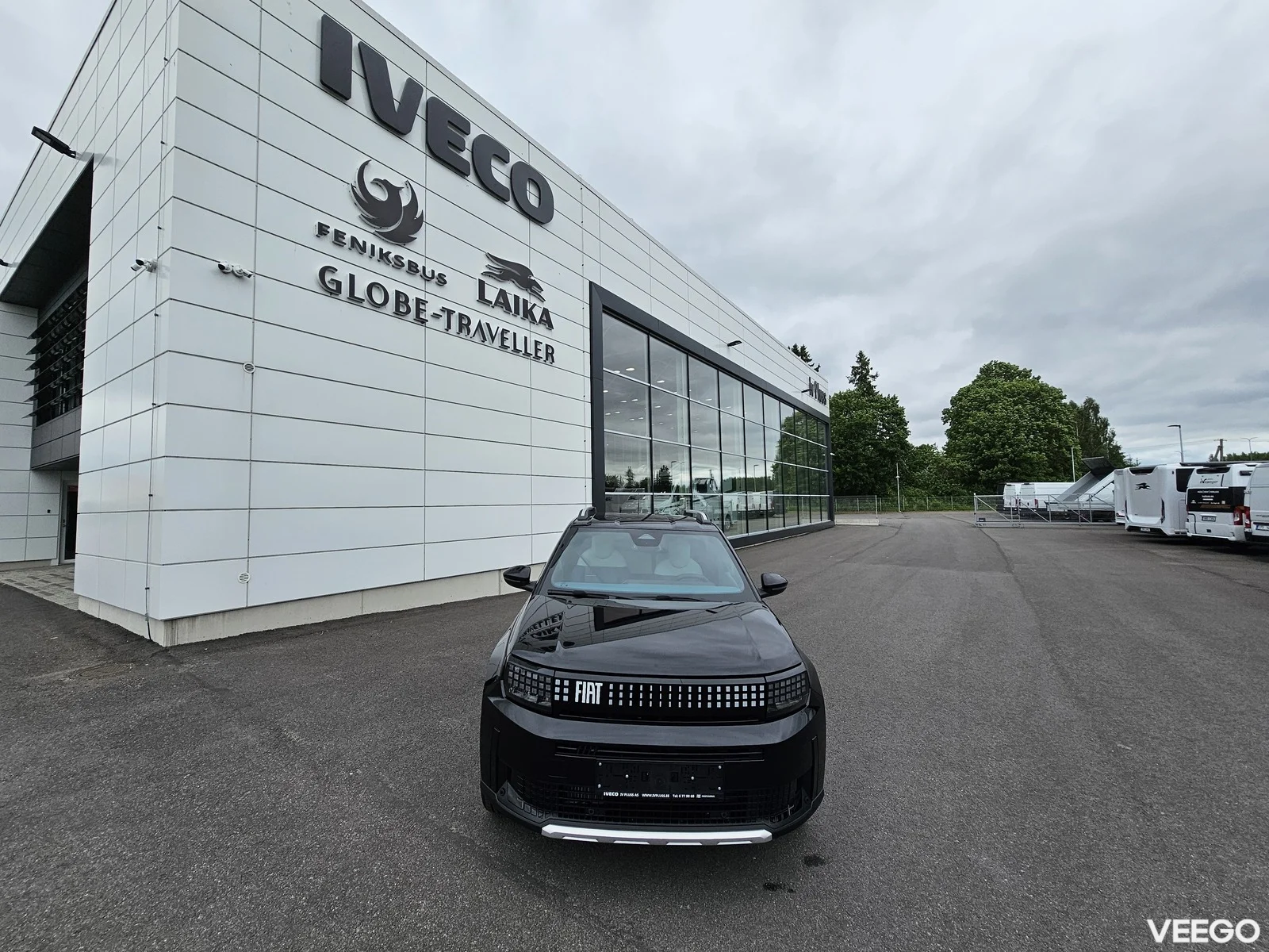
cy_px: 476
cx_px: 634
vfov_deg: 89.9
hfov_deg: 106.2
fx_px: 477
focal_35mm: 13
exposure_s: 1/1199
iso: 50
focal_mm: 2.2
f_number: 2.2
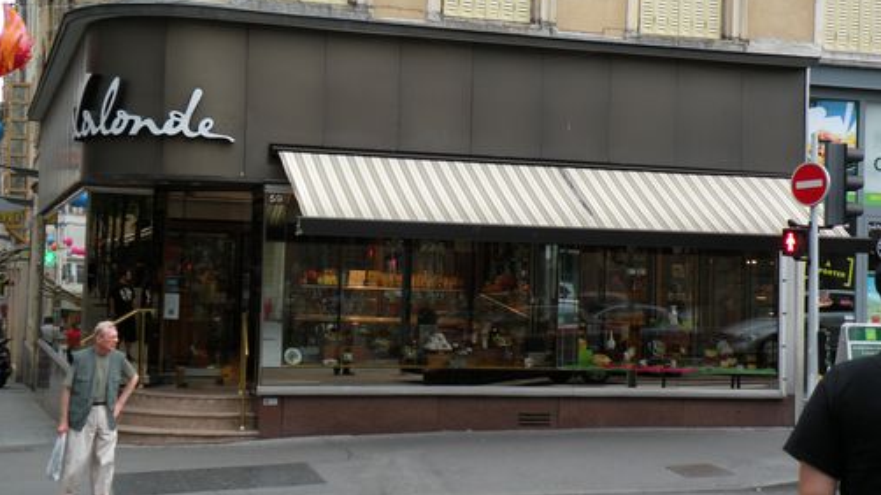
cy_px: 227
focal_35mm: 62
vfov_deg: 19.4
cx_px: 444
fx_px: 1448
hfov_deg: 33.8
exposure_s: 1/95.6
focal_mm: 9.8
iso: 64
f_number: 3.5
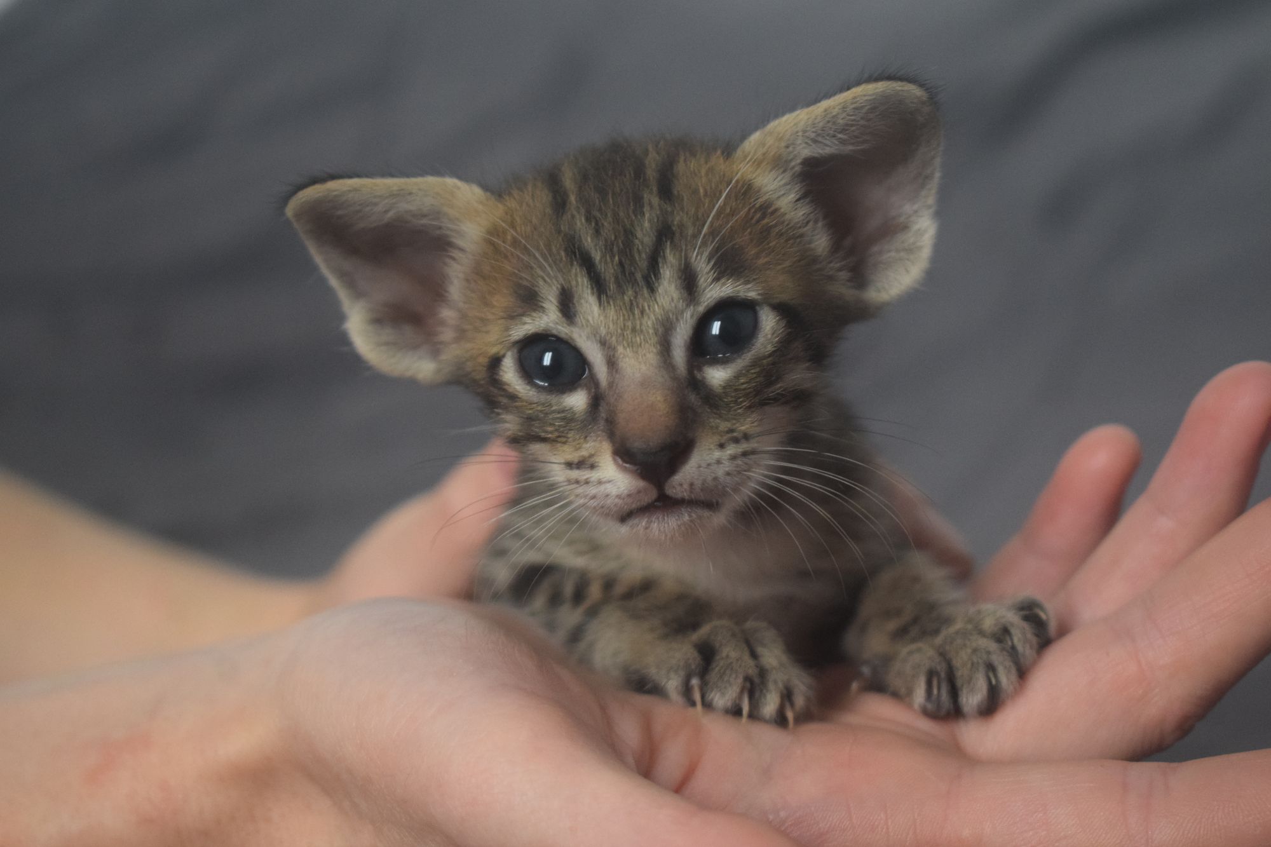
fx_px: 2912
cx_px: 636
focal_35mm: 82
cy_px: 424
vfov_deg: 16.6
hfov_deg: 24.6
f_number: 5.6
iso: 2000
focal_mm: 55
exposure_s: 1/60
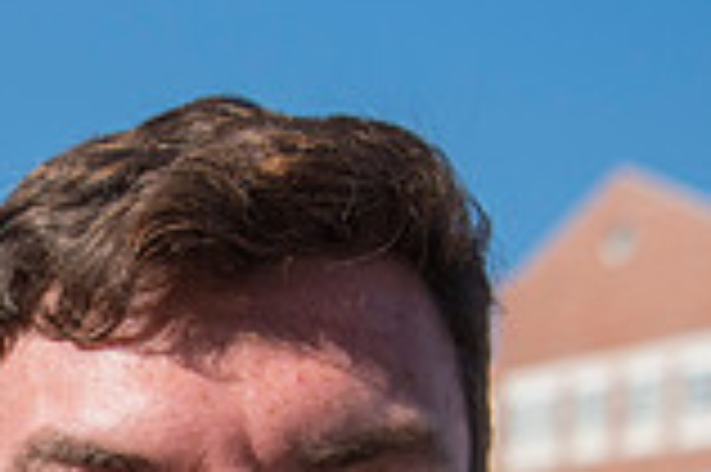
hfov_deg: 21.9
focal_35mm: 88
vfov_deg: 14.0
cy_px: 811
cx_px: -81
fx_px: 1736
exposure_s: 1/4000
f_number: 3.5
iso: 320
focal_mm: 24
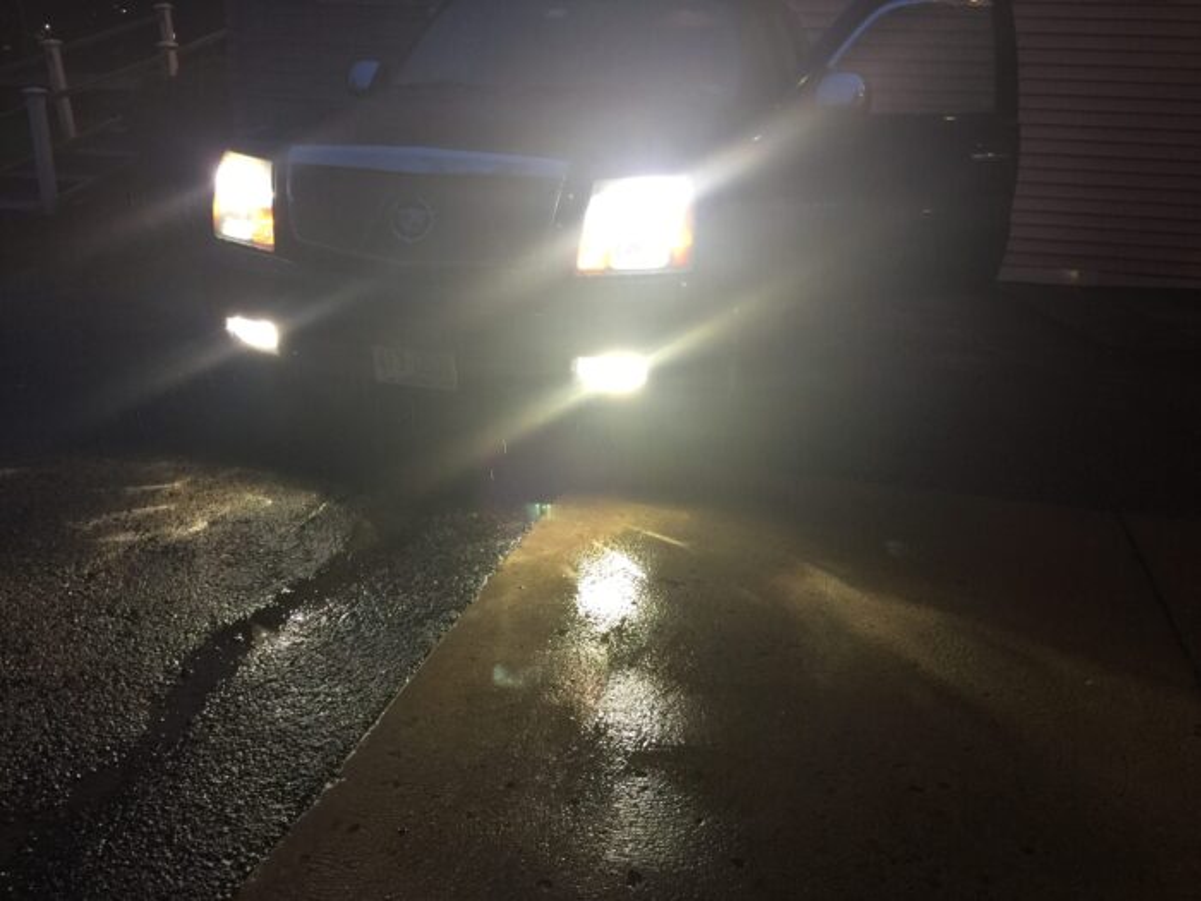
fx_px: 1006
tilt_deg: -19.5
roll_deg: -1.8
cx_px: 600
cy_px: 450
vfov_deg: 48.2
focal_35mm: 29
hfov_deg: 61.7
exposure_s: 1/15
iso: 64
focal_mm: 4.15
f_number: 2.2
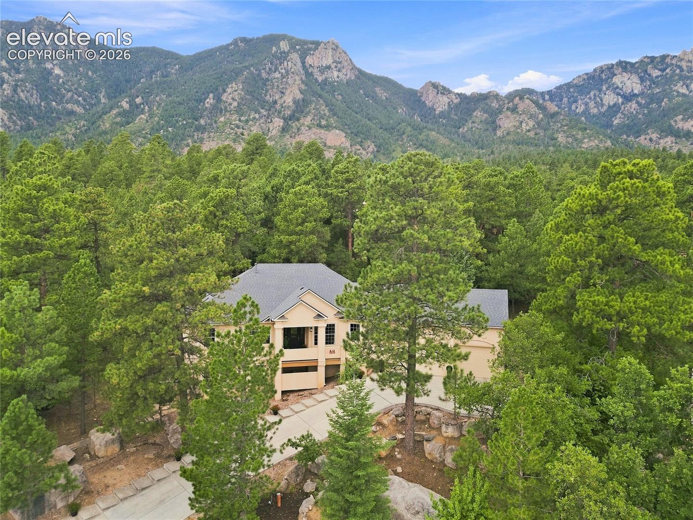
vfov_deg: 56.8
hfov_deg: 71.6
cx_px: 346
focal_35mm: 24
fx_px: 480
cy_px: 260
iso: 110
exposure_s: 1/640
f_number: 1.7
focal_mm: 6.7
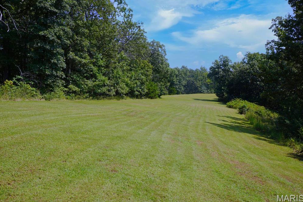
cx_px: 151
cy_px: 100
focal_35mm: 31
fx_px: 261
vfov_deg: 42.3
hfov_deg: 60.3
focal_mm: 20
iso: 100
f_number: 9
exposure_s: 1/125
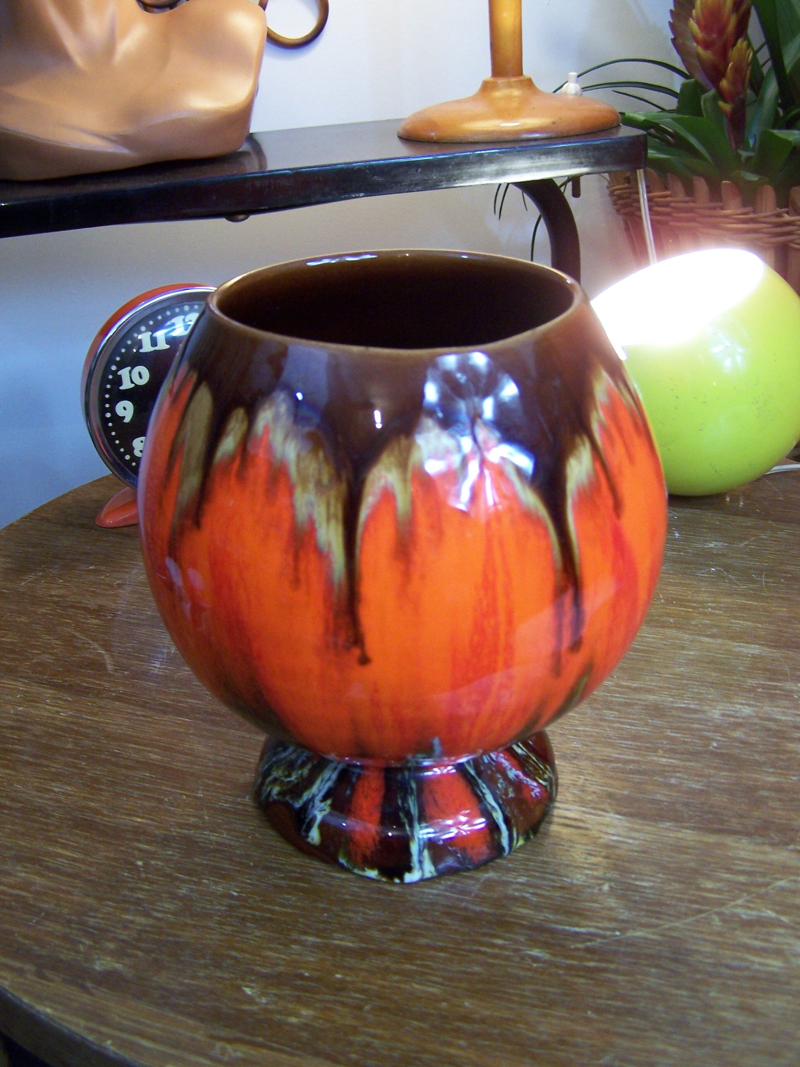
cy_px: 534
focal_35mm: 38
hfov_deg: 37.7
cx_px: 400
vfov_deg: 49.0
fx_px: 1171
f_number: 2.8
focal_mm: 6.3
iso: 140
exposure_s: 1/30
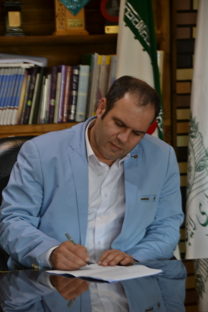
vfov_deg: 13.0
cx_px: 104
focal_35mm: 158
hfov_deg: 8.7
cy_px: 156
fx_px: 1365
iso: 100
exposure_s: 1/15
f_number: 5.6
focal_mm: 105
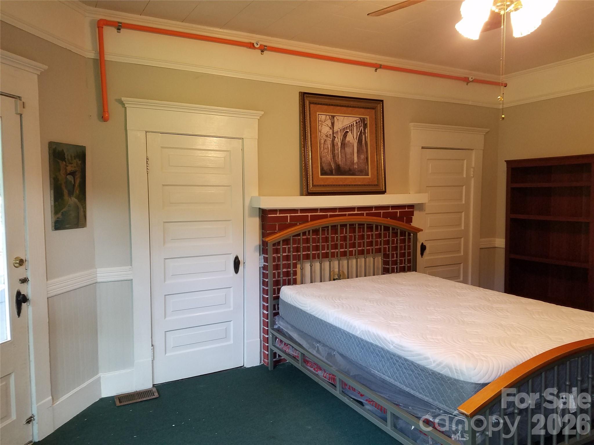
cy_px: 222
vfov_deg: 53.1
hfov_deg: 67.3
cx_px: 297
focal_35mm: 26
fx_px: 446
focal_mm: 4.2
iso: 160
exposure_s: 1/40
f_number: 1.7
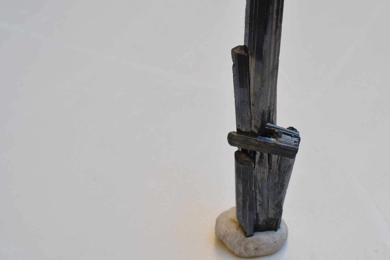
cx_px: 250
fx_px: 484
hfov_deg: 43.5
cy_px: 114
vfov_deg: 30.1
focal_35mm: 45
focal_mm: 23
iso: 640
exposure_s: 1/40
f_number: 10
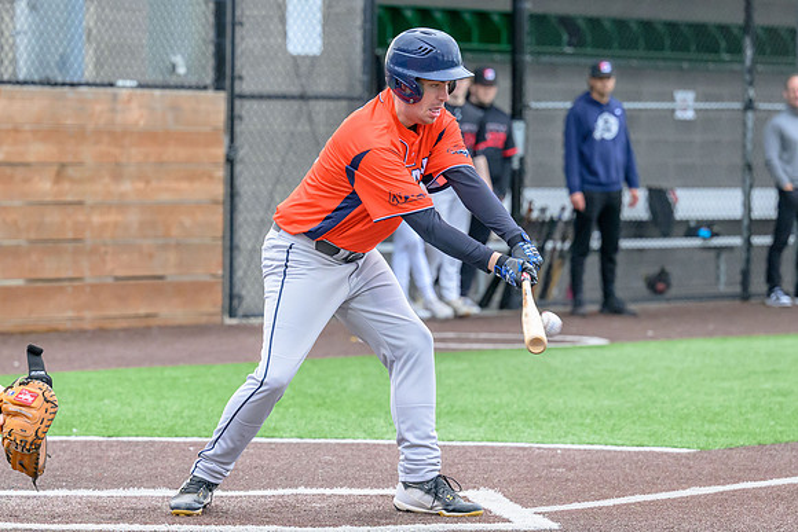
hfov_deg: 11.9
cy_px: 299
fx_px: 3827
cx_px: 271
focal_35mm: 173
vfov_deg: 8.0
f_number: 3.2
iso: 4000
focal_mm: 110
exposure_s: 1/2000
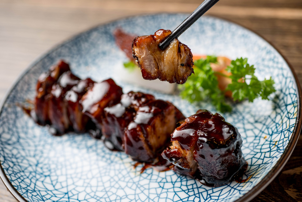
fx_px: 504
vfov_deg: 22.6
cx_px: 151
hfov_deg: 33.4
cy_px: 101
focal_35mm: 60
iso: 50
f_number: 4.5
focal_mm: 60
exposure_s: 1/125
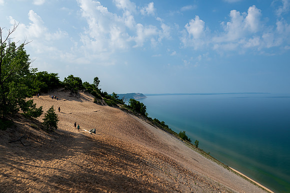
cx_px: 145
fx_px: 193
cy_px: 96
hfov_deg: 73.7
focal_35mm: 24
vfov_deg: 53.2
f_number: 10
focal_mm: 24
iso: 90
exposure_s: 1/320
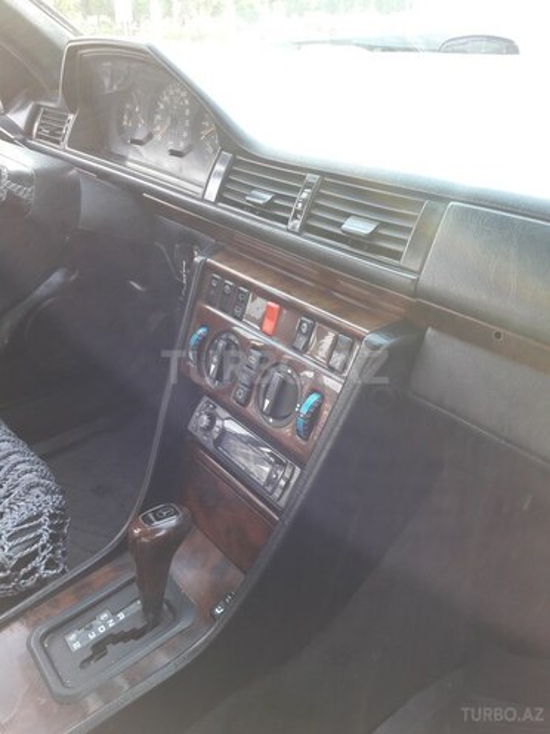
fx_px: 593
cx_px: 275
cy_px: 367
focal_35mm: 28
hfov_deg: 49.7
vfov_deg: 63.4
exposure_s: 1/50
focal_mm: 3.7
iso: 40
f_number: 1.9
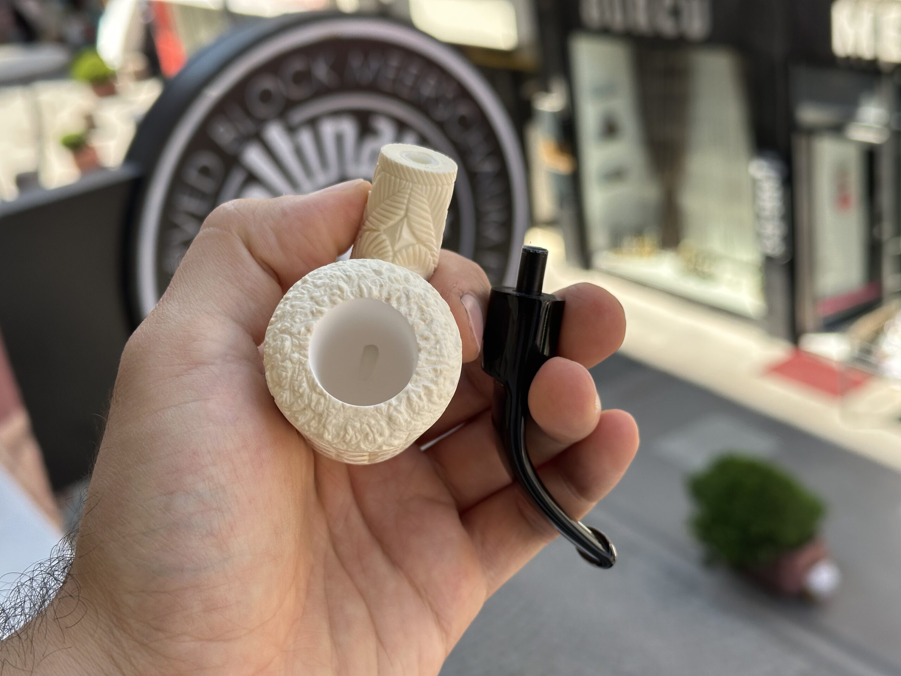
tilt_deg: -23.1
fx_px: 1249
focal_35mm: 48
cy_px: 338
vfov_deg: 30.3
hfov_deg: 39.7
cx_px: 450
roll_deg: +8.2
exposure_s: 1/785
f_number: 1.78
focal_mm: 6.86
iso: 64
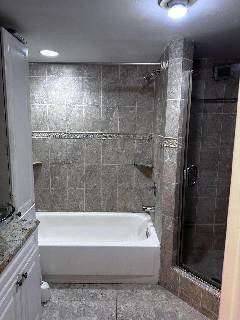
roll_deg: -0.6
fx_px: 222
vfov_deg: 71.6
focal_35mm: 24
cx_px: 120
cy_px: 160
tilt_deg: -7.4
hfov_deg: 56.8
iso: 160
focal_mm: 6.86
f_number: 1.78
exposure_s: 1/60
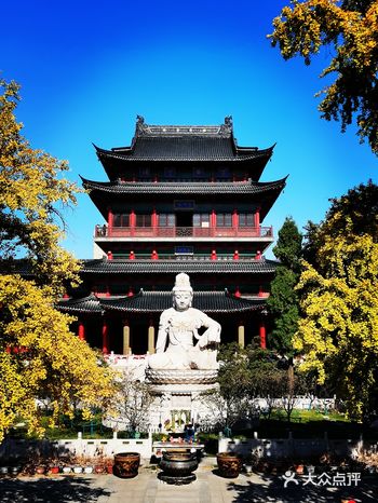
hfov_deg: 36.9
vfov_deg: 47.8
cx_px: 189
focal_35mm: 39
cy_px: 252
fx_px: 567
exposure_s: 1/3333
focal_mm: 5.58
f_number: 7.1
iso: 50
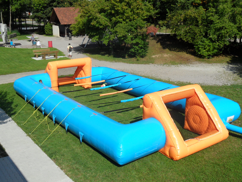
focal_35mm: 40
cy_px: 91
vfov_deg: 36.0
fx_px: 280
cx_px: 121
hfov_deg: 46.8
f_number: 3.6
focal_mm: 6.5
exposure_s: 1/1000
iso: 80
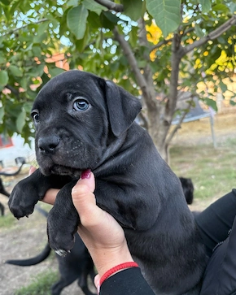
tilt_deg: -10.8
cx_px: 116
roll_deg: +8.5
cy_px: 158
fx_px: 245
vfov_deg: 62.2
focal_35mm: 28
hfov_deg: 51.5
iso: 125
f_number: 1.6
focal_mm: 5.96
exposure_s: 1/119
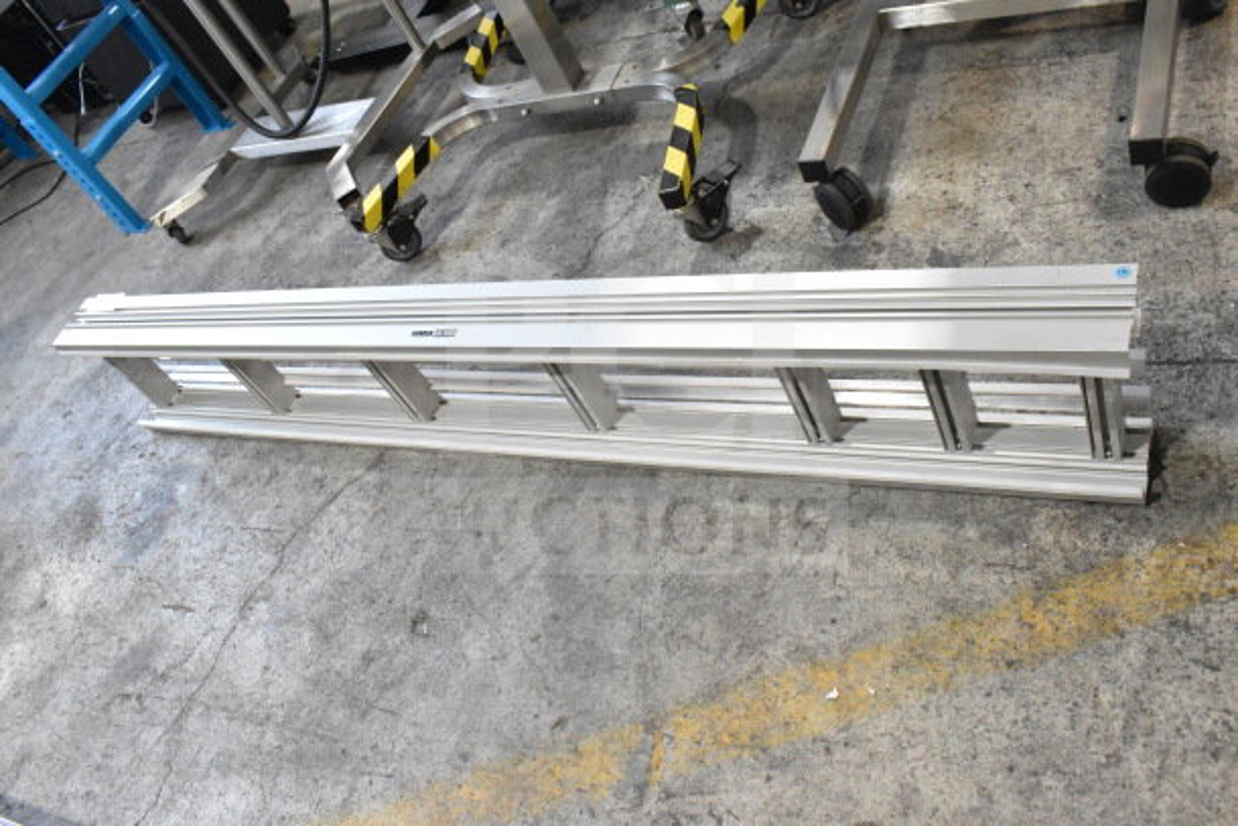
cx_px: 619
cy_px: 413
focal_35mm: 32
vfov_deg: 41.7
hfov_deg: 59.5
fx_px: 1083
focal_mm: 21
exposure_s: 1/320
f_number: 9
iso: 6400
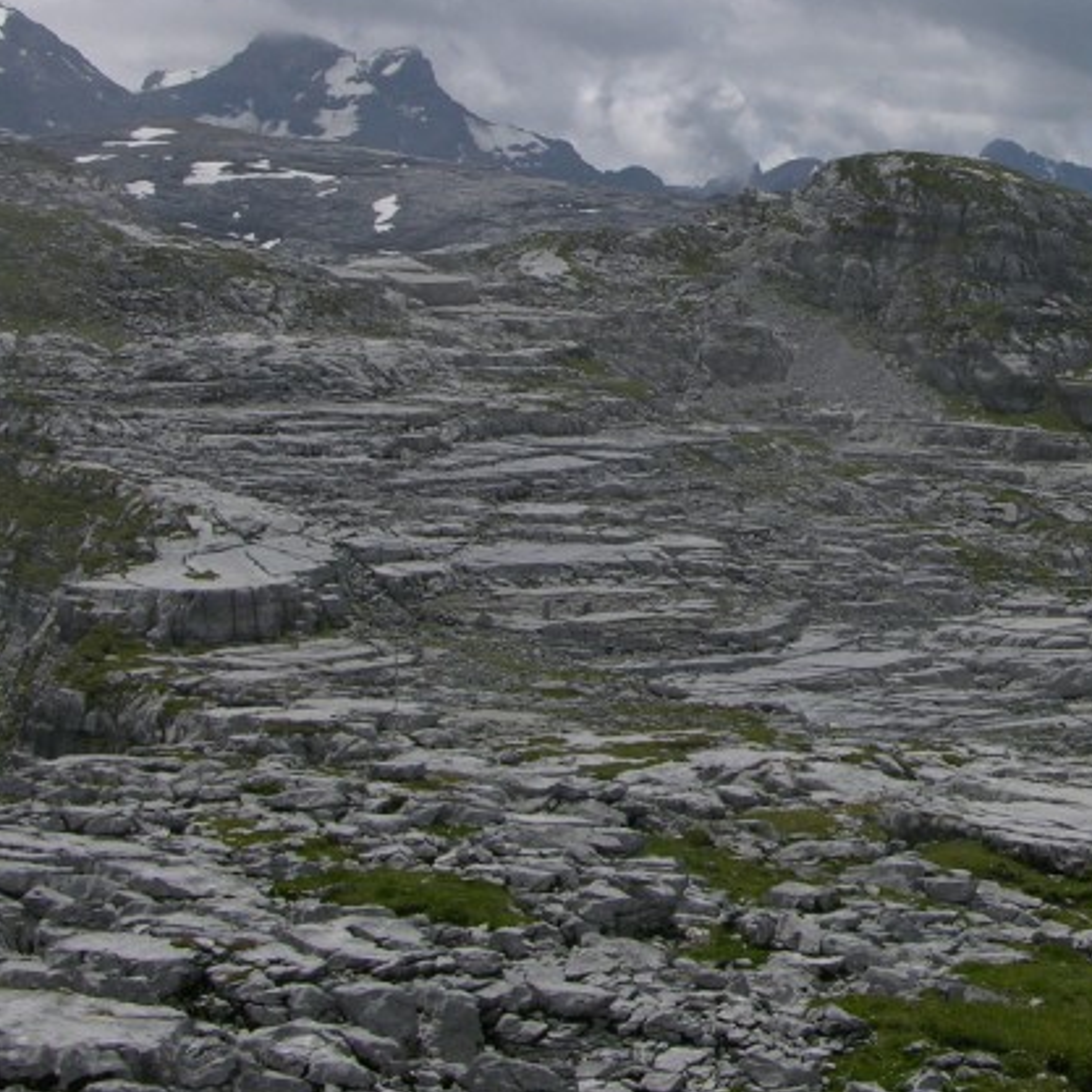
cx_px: 919
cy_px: 233
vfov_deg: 22.5
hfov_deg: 22.4
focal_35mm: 76
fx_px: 2712
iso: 50
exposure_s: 1/389
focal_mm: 8.9
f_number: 8
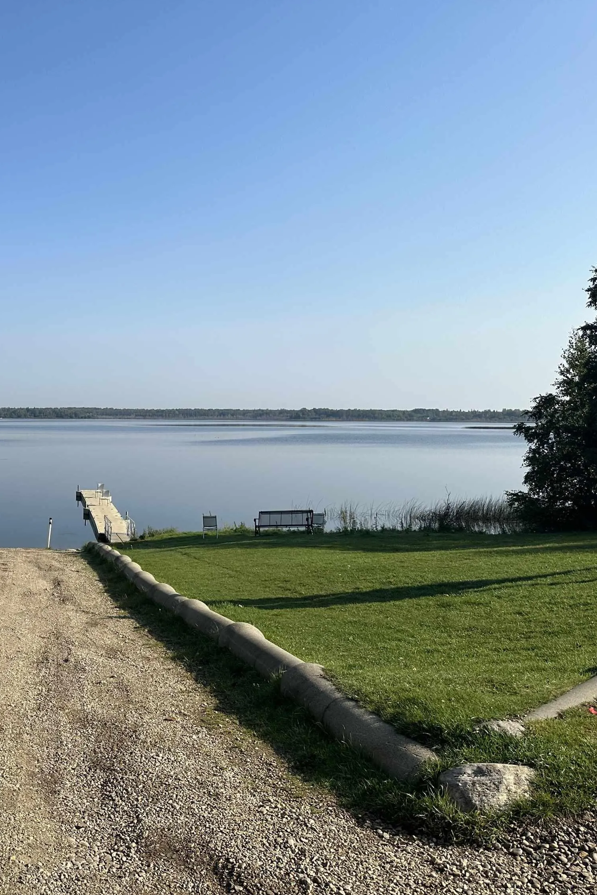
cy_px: 455
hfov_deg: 35.6
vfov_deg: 55.8
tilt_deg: -3.2
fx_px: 845
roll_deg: -0.2
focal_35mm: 34
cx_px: 17
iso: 80
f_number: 1.78
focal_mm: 6.86
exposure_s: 1/5525
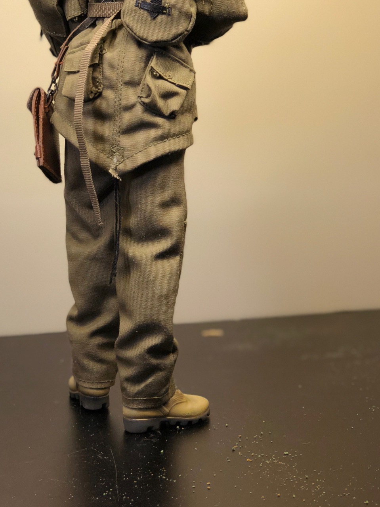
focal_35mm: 82
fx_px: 1200
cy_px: 132
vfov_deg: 23.6
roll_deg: +0.8
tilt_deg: -3.7
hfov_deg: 18.0
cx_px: 128
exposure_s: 1/50
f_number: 2.4
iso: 40
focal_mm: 6
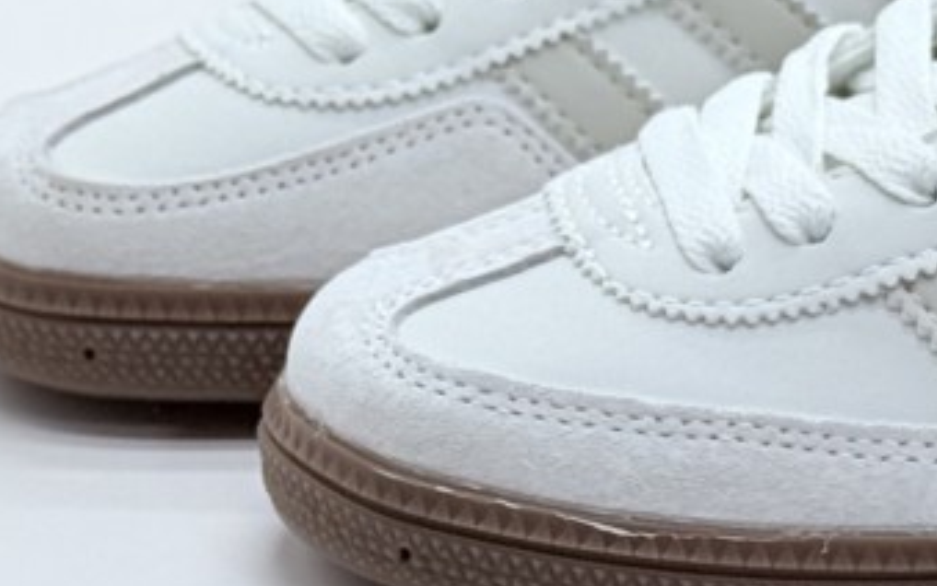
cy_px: 293
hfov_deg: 32.0
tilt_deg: -22.9
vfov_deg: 20.3
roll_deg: +2.1
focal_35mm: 64
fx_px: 1635
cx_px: 477
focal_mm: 6.76
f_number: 1.78
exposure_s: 1/687
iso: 64
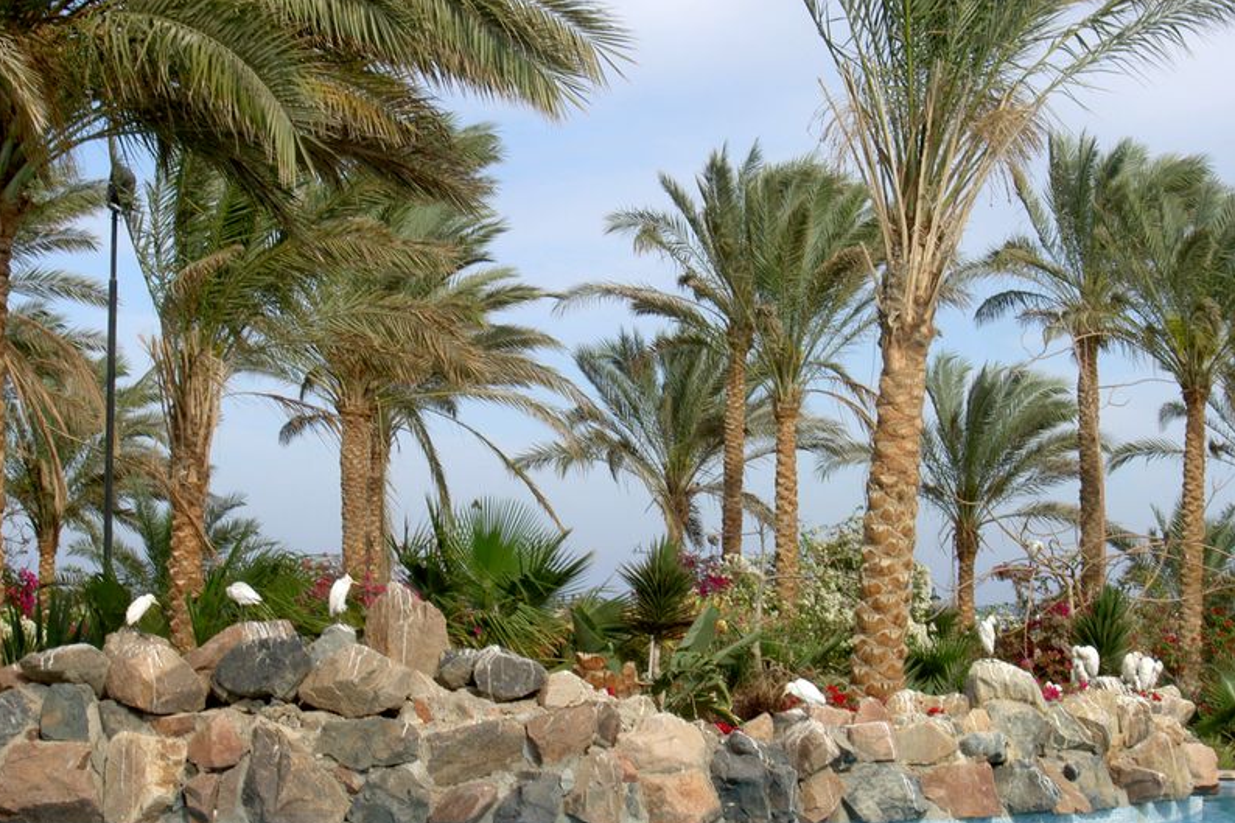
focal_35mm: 88
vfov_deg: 15.5
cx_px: 614
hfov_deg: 23.1
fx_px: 3018
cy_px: 453
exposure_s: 1/200
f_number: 6.8
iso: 50
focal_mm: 17.4
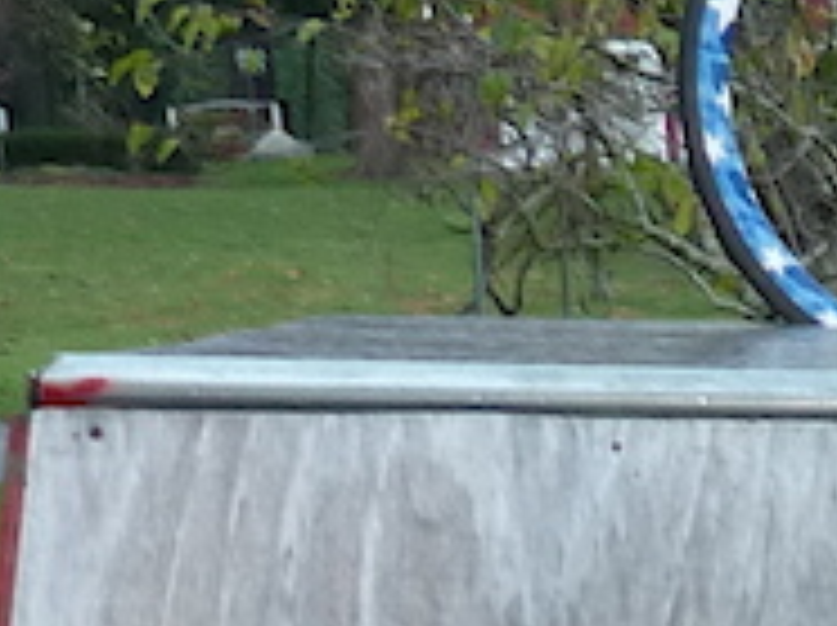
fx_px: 4395
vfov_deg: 8.1
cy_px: 739
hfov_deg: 10.1
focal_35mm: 182
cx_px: 1670
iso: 160
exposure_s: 1/30
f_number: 2.8
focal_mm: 5.5
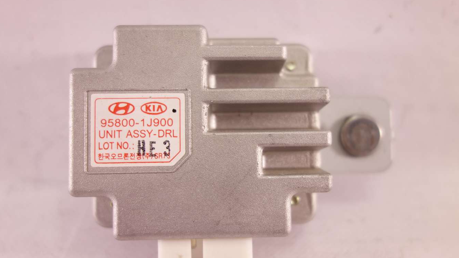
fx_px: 365
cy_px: 136
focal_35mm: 30
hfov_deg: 64.3
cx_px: 233
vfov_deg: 38.9
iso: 200
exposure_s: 1/100
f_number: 2.2
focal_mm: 10.4
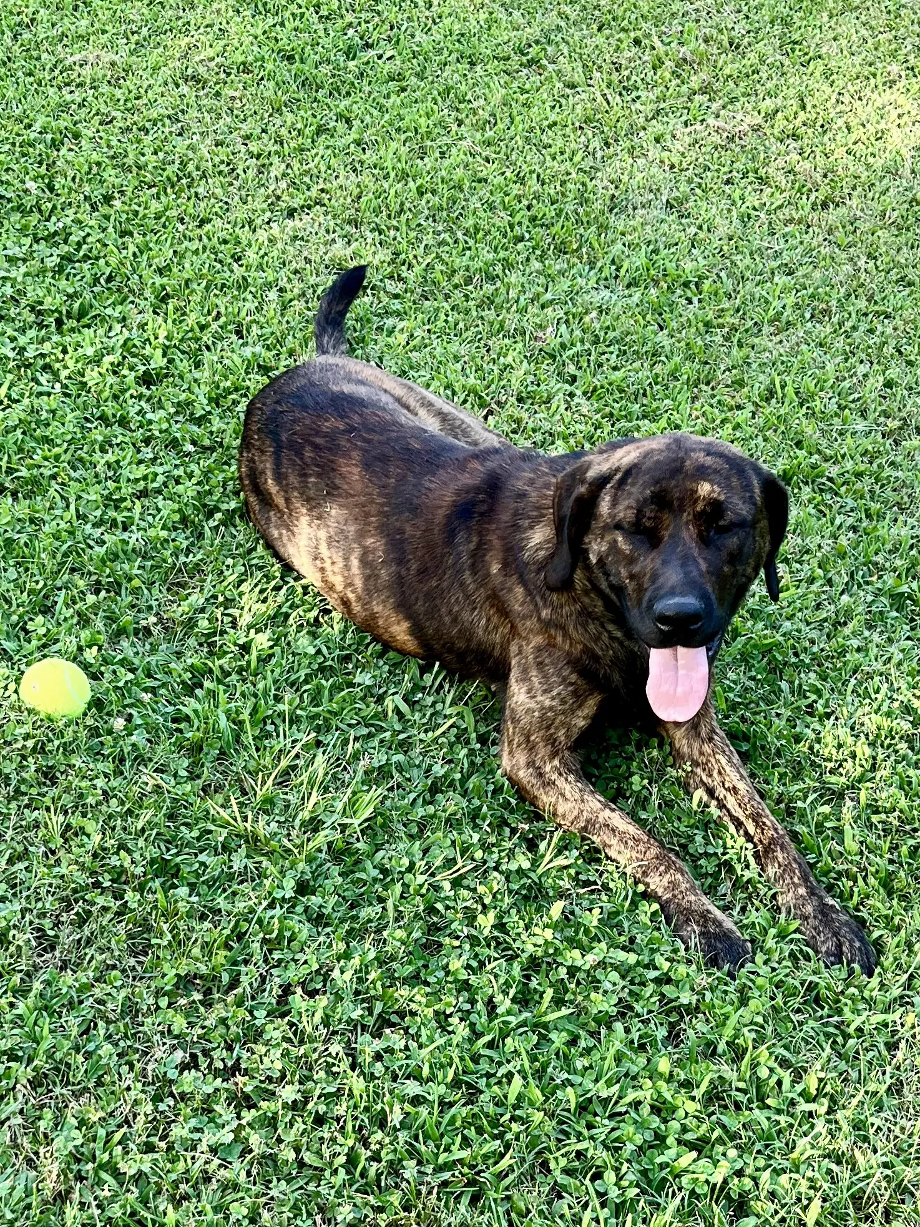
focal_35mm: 26
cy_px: 614
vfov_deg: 67.3
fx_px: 922
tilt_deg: -39.4
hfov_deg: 53.1
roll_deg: -4.2
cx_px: 460
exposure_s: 1/122
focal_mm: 5.1
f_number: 1.6
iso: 50
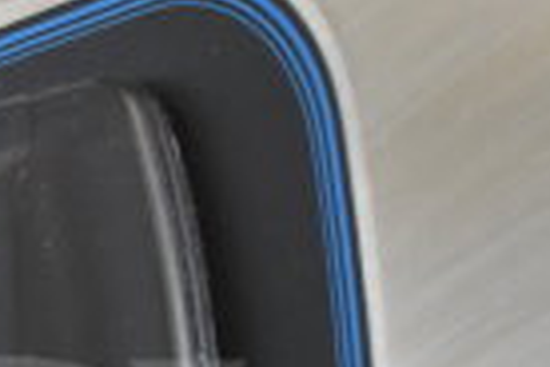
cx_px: -116
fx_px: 2539
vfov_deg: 8.0
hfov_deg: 12.1
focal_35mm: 166
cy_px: 676
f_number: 4
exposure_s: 1/40
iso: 1250
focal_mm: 25
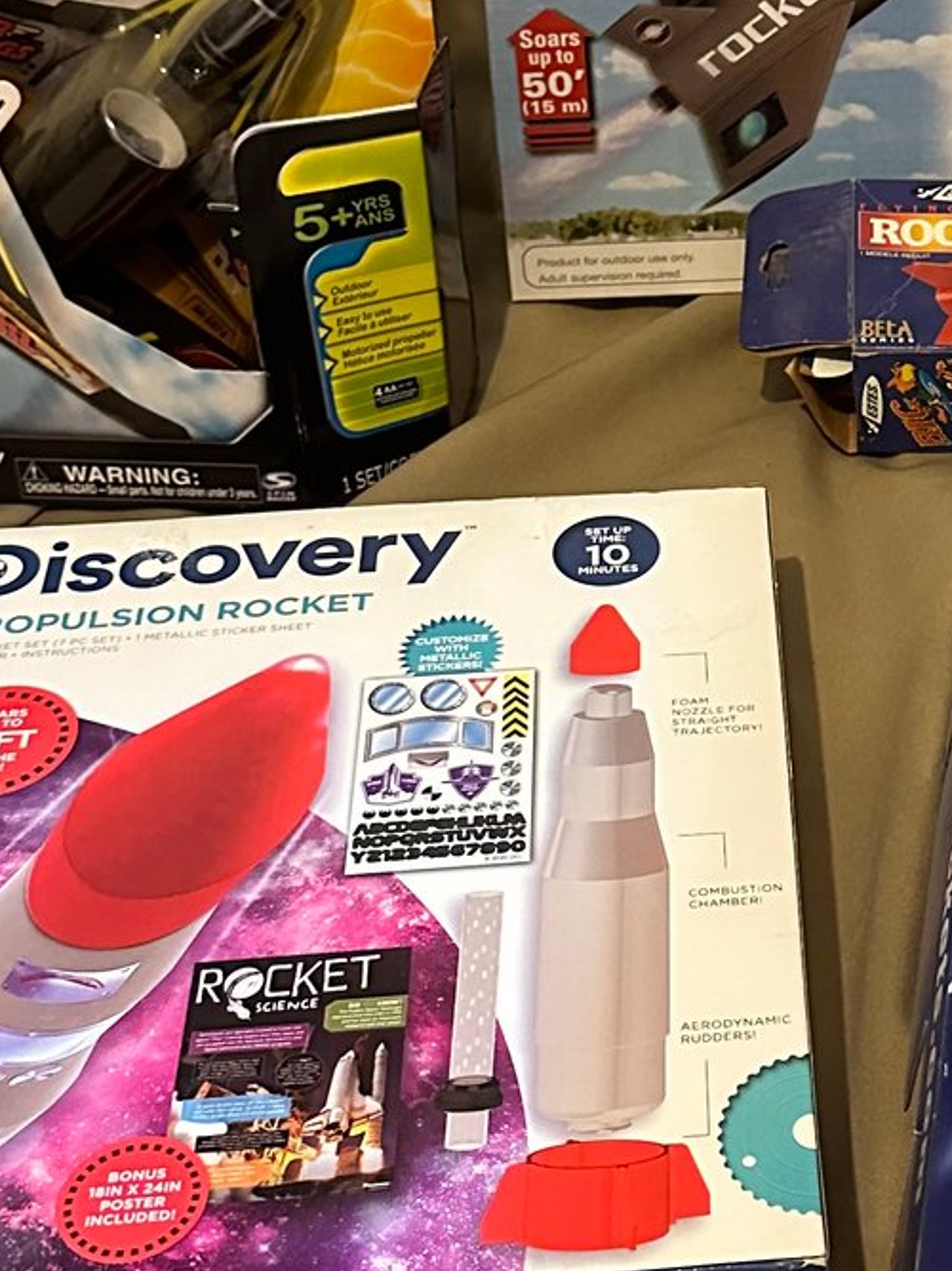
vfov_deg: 26.7
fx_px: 2641
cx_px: 882
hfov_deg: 20.0
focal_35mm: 72
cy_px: 326
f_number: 1.78
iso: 800
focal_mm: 6.86
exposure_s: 1/60
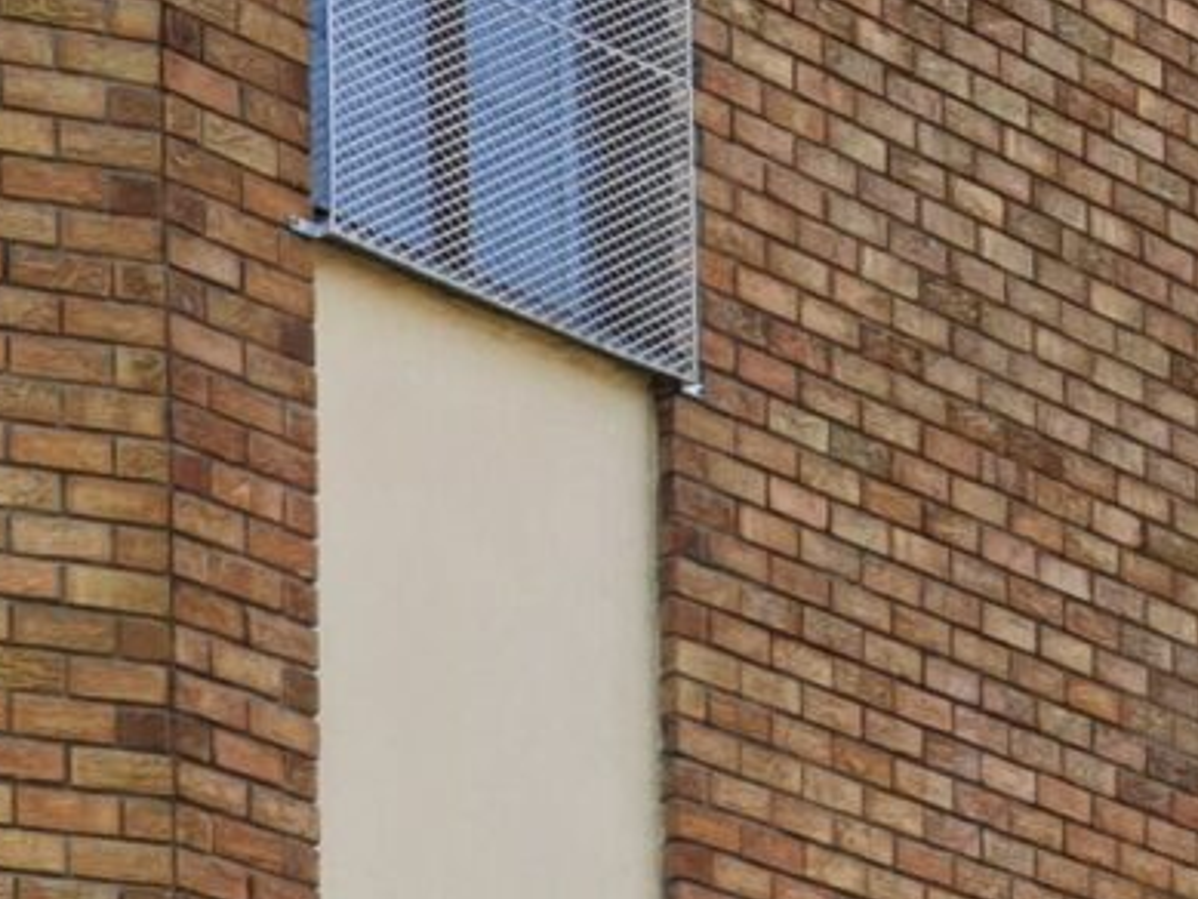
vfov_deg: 7.5
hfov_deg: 11.1
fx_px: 5920
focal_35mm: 171
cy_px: 2848
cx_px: -588
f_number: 1.7
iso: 50
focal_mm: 4.32
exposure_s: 1/736
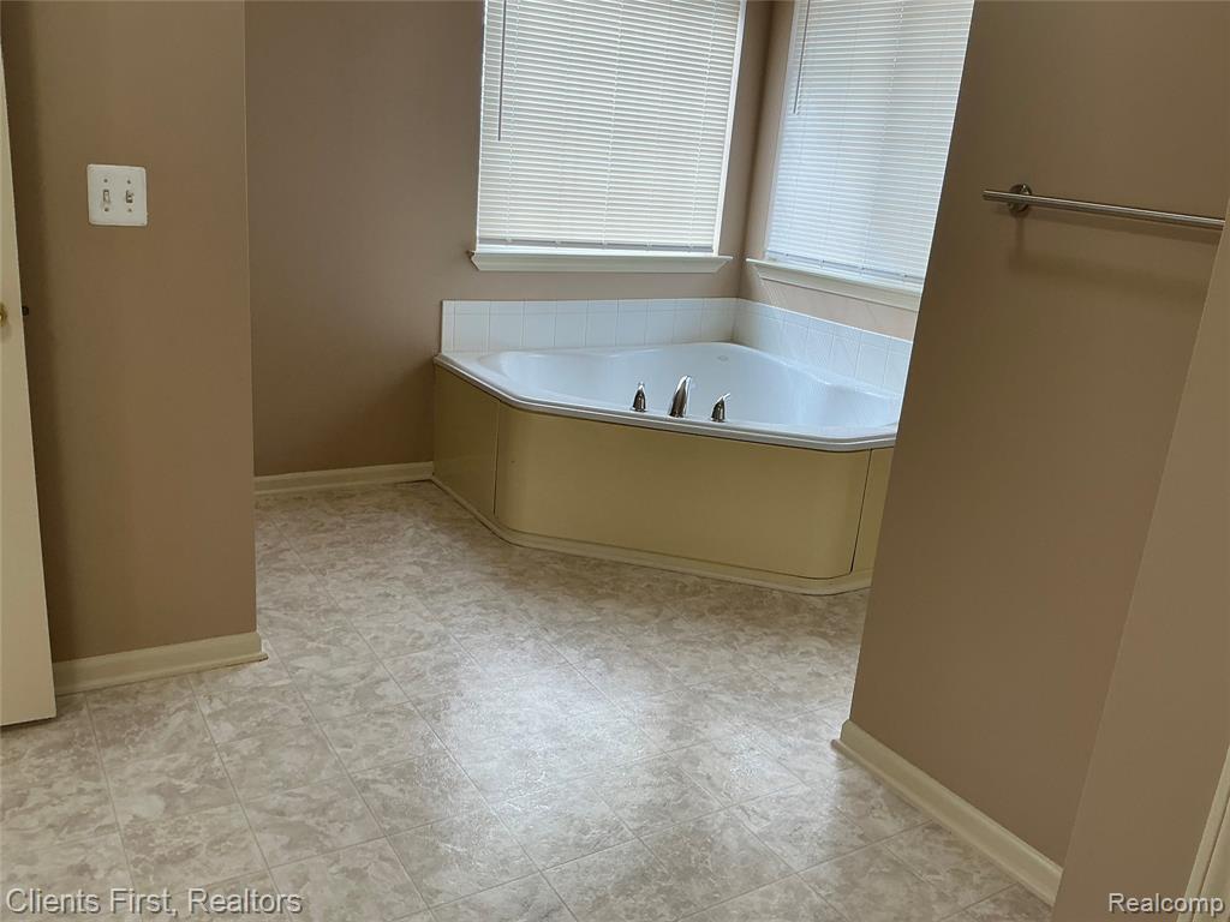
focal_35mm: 28
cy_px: 461
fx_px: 995
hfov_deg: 63.4
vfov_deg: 49.7
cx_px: 615
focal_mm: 3
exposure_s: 1/120
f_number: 1.8
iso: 40
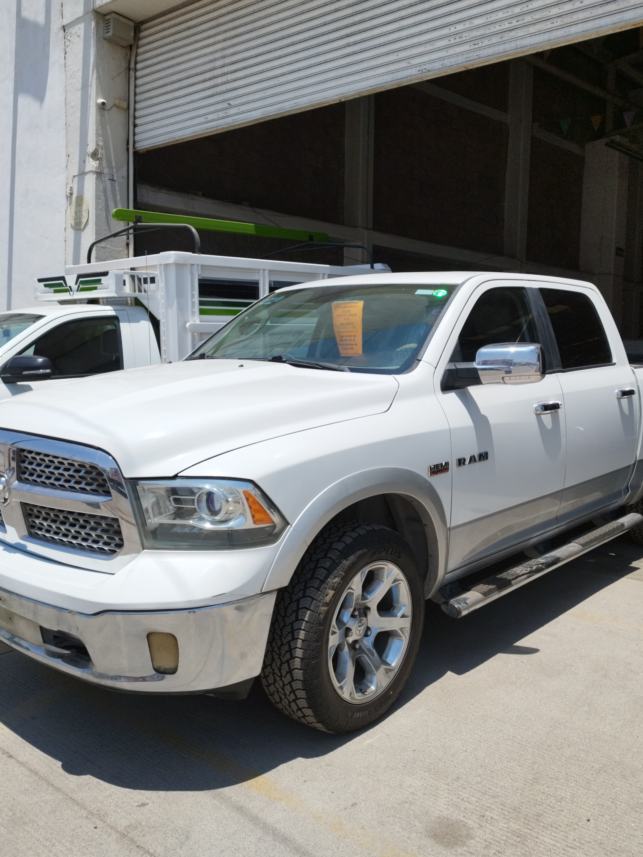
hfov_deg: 46.8
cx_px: 345
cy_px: 410
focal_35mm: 30
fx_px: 743
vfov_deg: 59.9
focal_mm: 5.89
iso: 50
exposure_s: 1/1360
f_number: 1.89
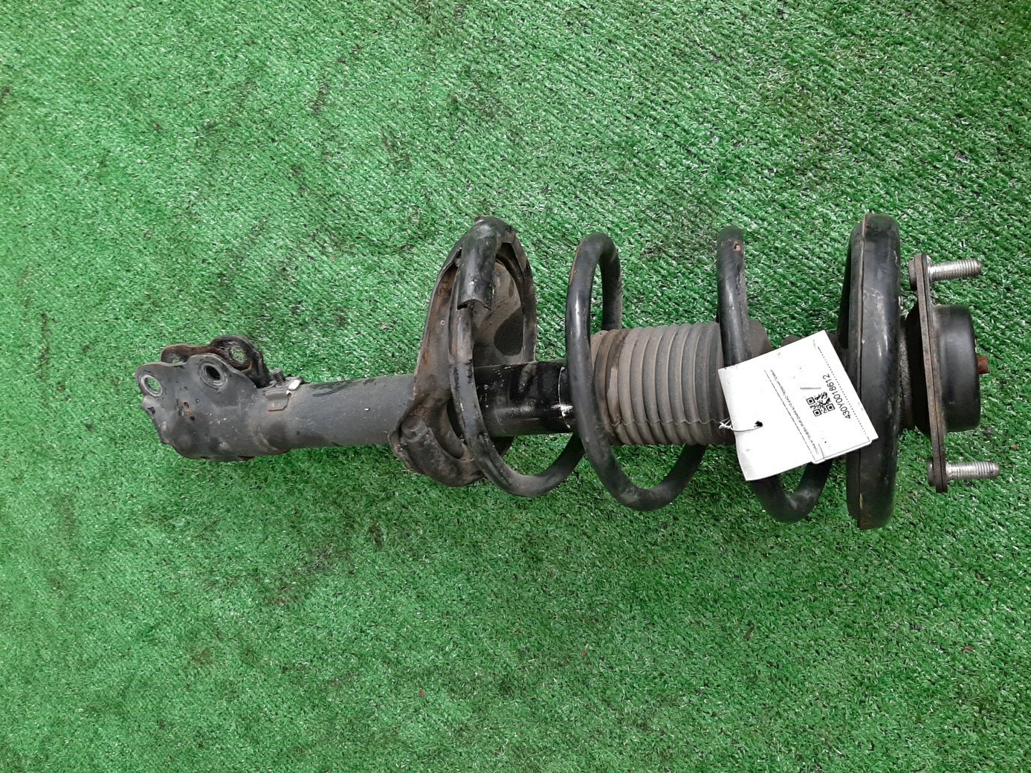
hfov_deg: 65.3
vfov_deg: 51.3
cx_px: 509
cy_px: 391
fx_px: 804
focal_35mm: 27
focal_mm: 3.93
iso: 172
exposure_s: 1/50
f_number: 1.7
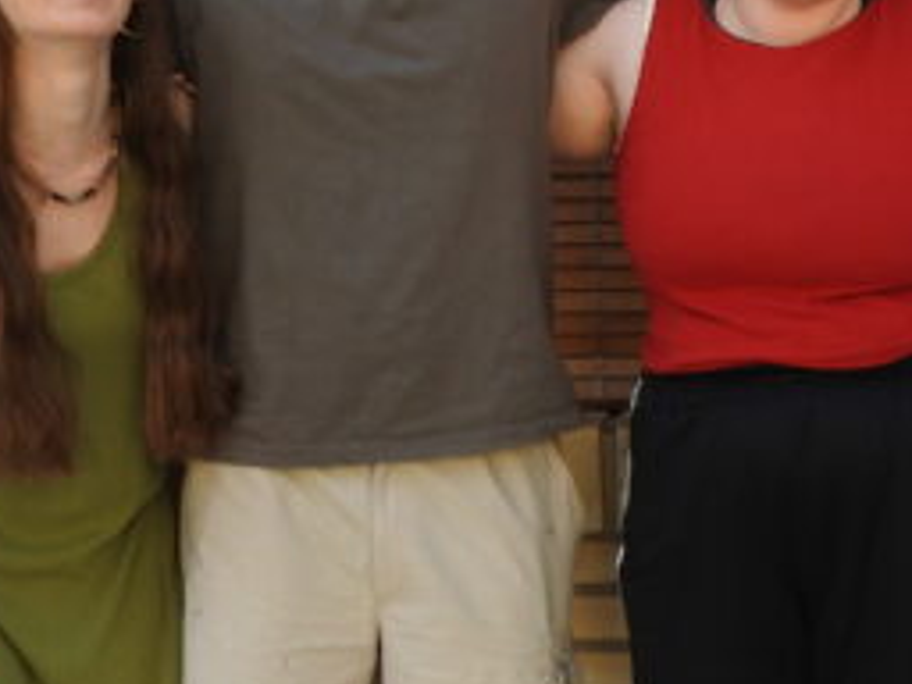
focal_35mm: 99
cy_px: 420
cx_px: 802
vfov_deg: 14.9
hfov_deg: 19.5
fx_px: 2608
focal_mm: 5.9
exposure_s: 1/250
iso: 100
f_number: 3.6
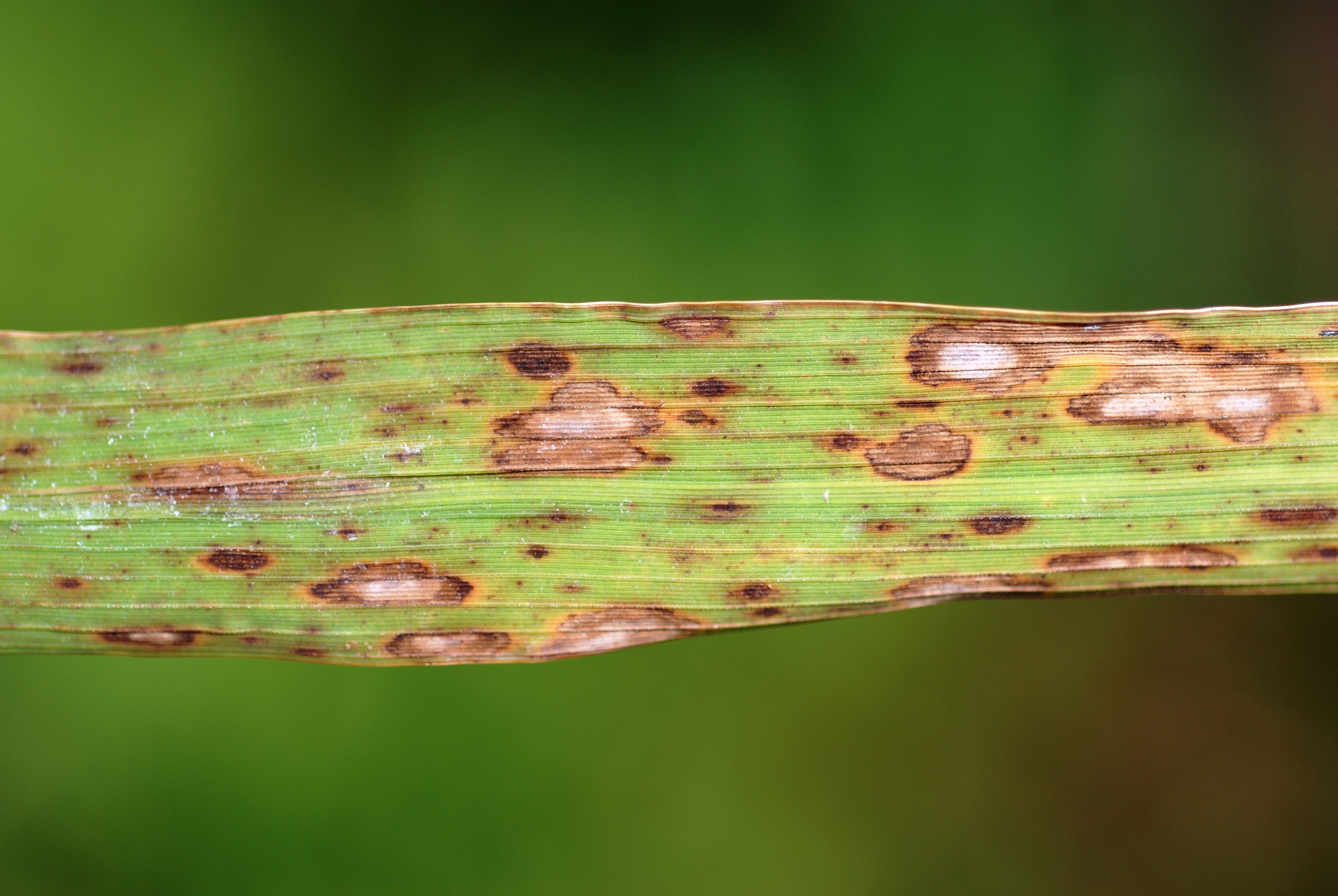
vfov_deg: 15.2
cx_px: 669
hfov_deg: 22.6
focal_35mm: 90
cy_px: 448
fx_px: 3349
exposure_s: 1/1000
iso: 100
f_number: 4
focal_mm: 60
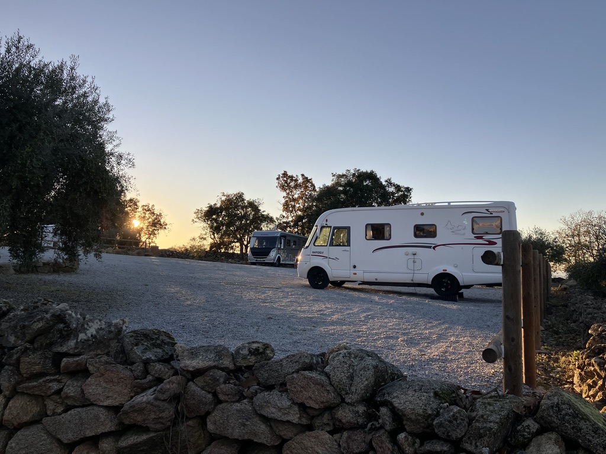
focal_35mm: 28
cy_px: 227
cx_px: 303
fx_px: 490
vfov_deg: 49.7
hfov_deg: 63.4
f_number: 1.8
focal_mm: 3.99
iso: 32
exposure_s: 1/1033
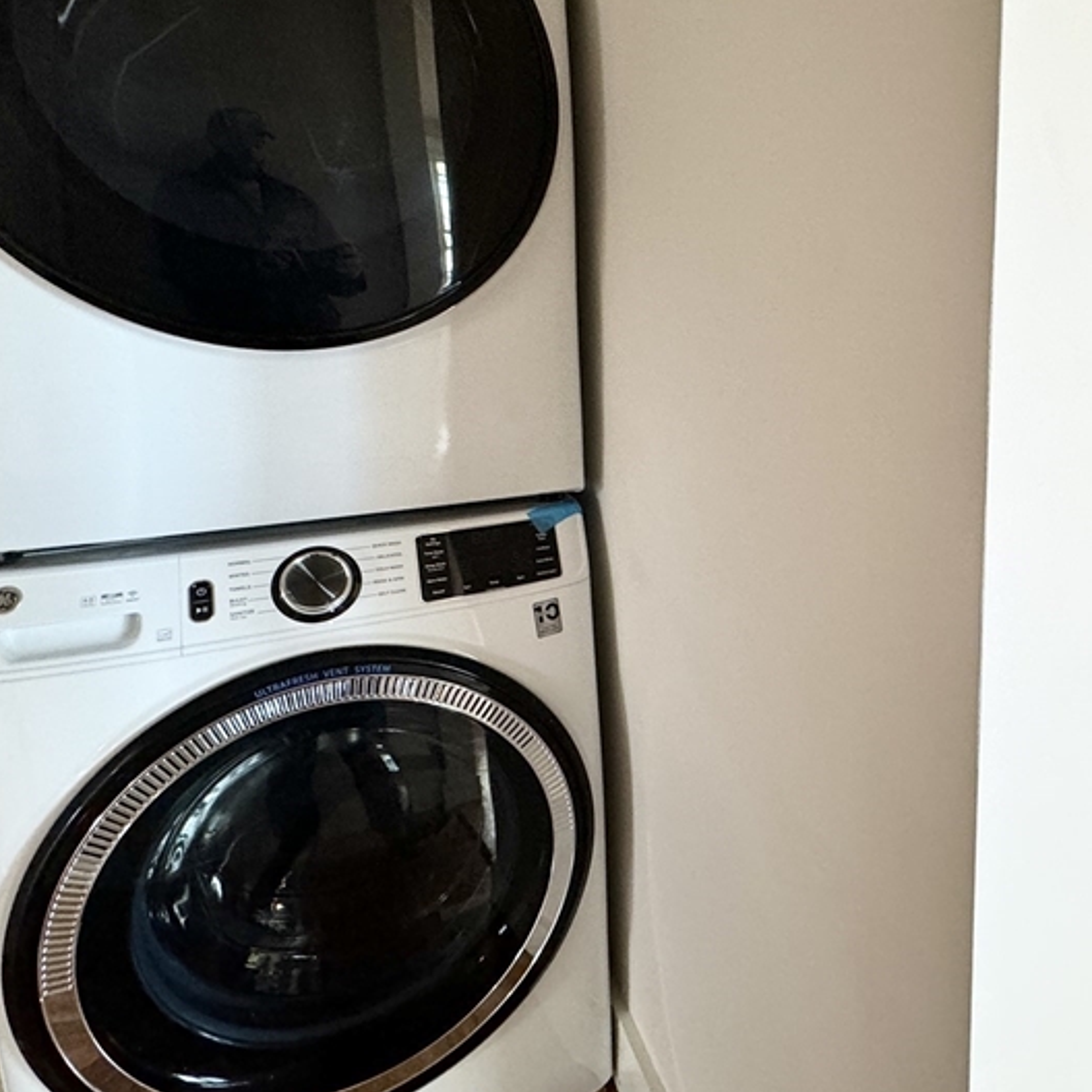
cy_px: 422
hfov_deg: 60.6
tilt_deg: -7.5
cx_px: 848
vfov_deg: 64.3
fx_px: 857
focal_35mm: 24
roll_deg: +0.0
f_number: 2.2
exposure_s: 1/120
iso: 250
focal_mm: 2.22
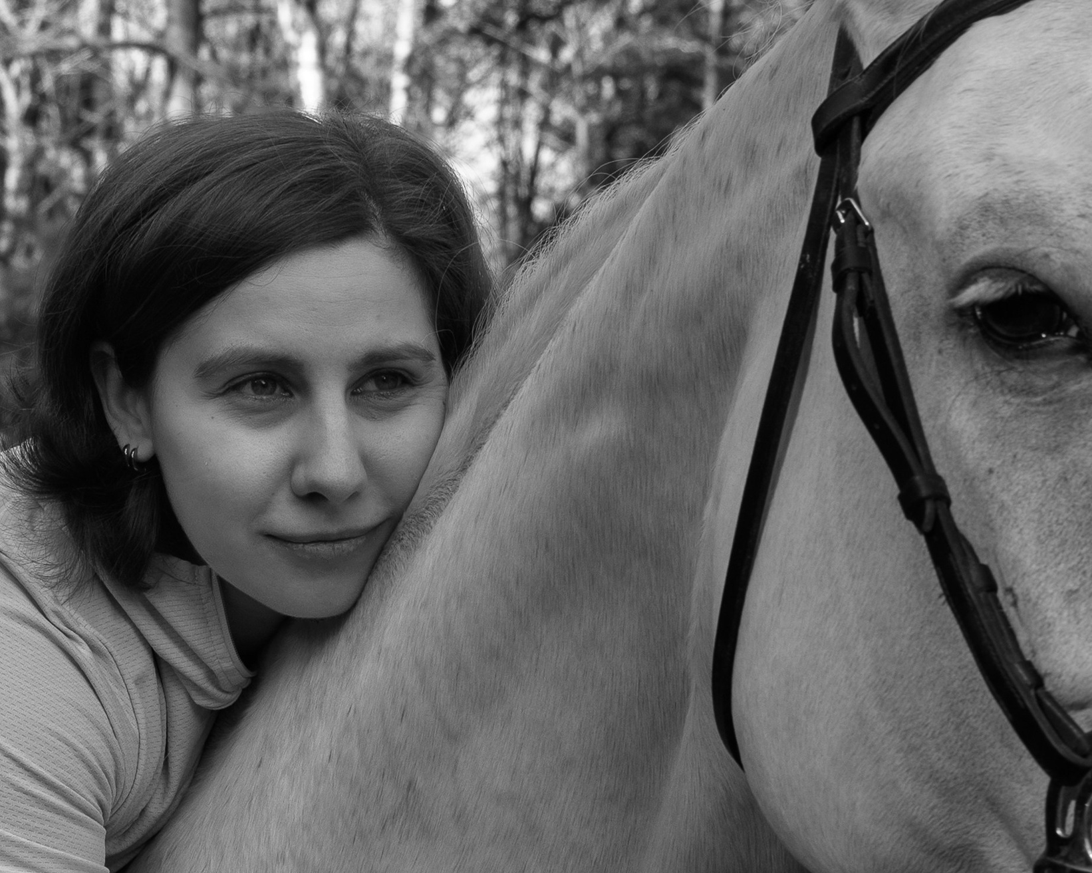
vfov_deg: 10.6
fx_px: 4718
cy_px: 548
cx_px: 340
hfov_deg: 13.2
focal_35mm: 146
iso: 200
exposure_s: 1/100
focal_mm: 48
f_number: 8
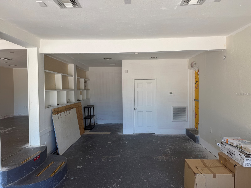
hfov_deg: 71.6
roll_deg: +0.6
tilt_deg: -2.1
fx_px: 174
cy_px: 94
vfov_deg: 56.8
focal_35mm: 24
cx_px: 126
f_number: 1.78
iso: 64
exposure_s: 1/246
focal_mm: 6.76
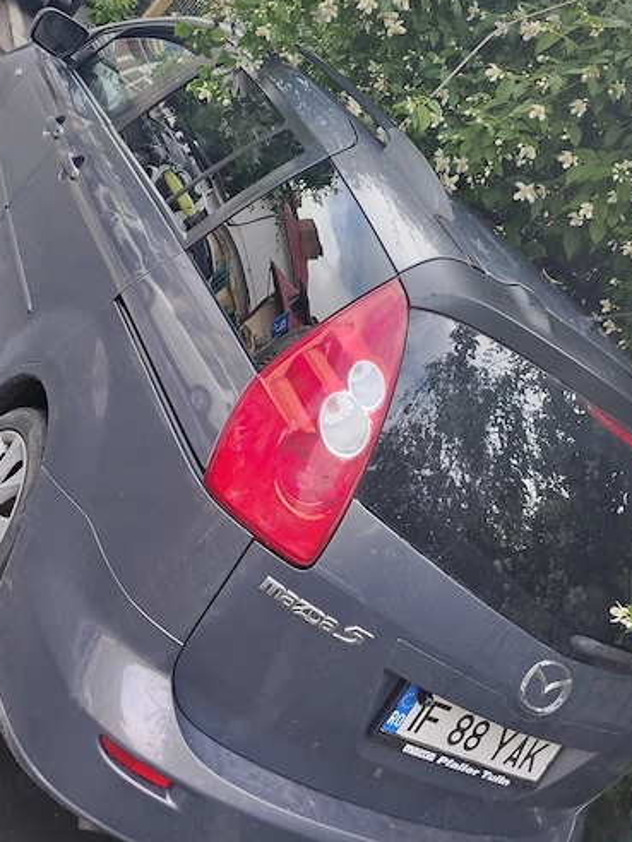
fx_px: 949
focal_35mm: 39
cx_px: 295
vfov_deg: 47.8
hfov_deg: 36.8
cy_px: 378
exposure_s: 1/100
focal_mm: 5.25
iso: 132
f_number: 1.75
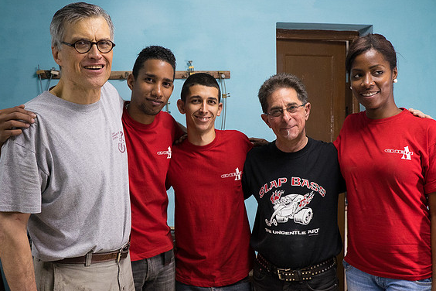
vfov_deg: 35.9
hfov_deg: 51.9
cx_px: 223
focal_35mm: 37
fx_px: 448
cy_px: 147
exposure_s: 1/60
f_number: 4.5
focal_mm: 24.3
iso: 2500
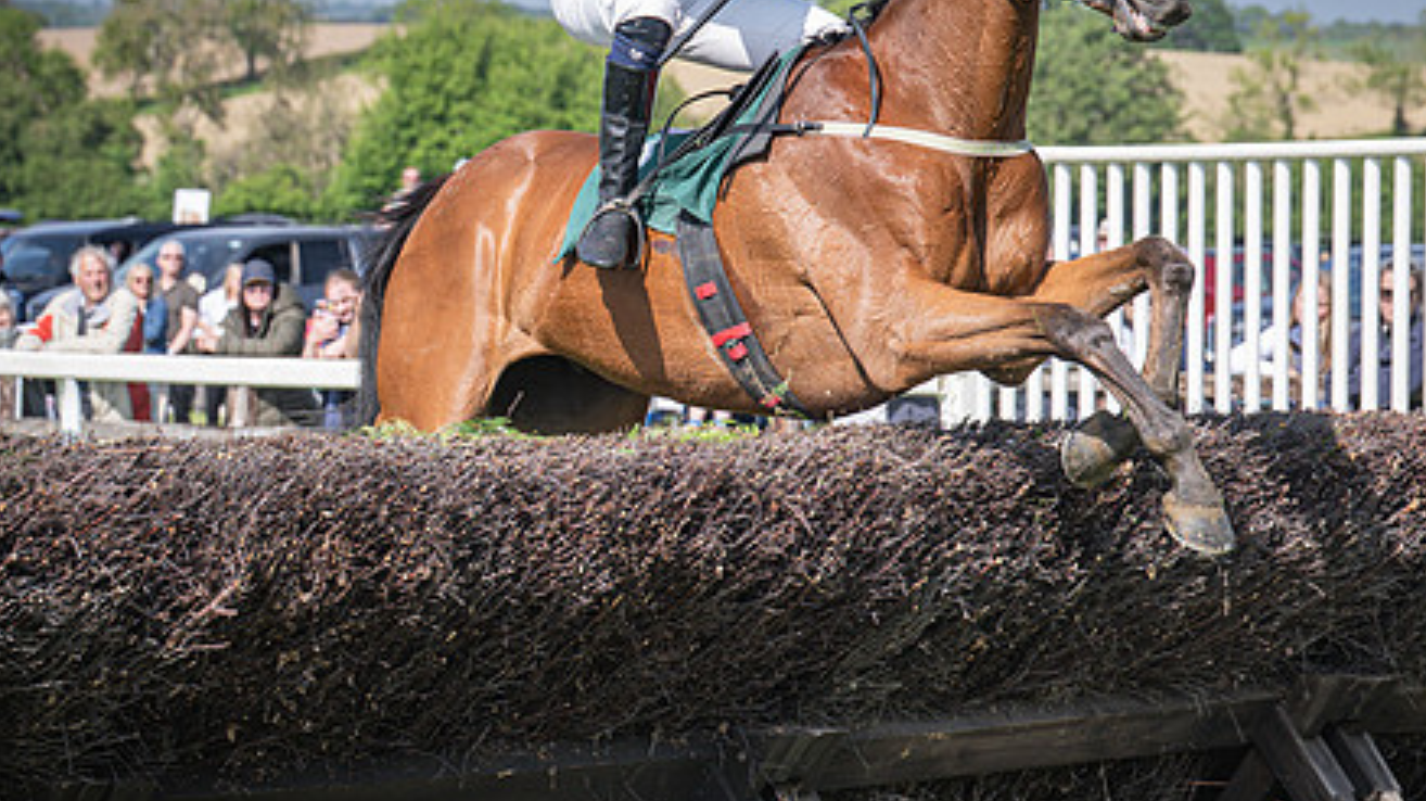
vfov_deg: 8.3
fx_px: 5481
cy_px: 225
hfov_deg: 14.8
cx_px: 754
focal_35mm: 145
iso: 200
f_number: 4
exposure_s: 1/1600
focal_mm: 70
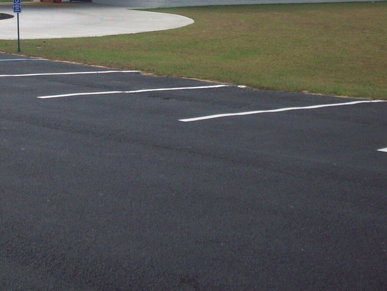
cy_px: -32
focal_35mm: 83
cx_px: 129
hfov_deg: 23.5
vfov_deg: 17.2
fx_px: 928
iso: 80
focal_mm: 6.2
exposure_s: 1/444
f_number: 5.6
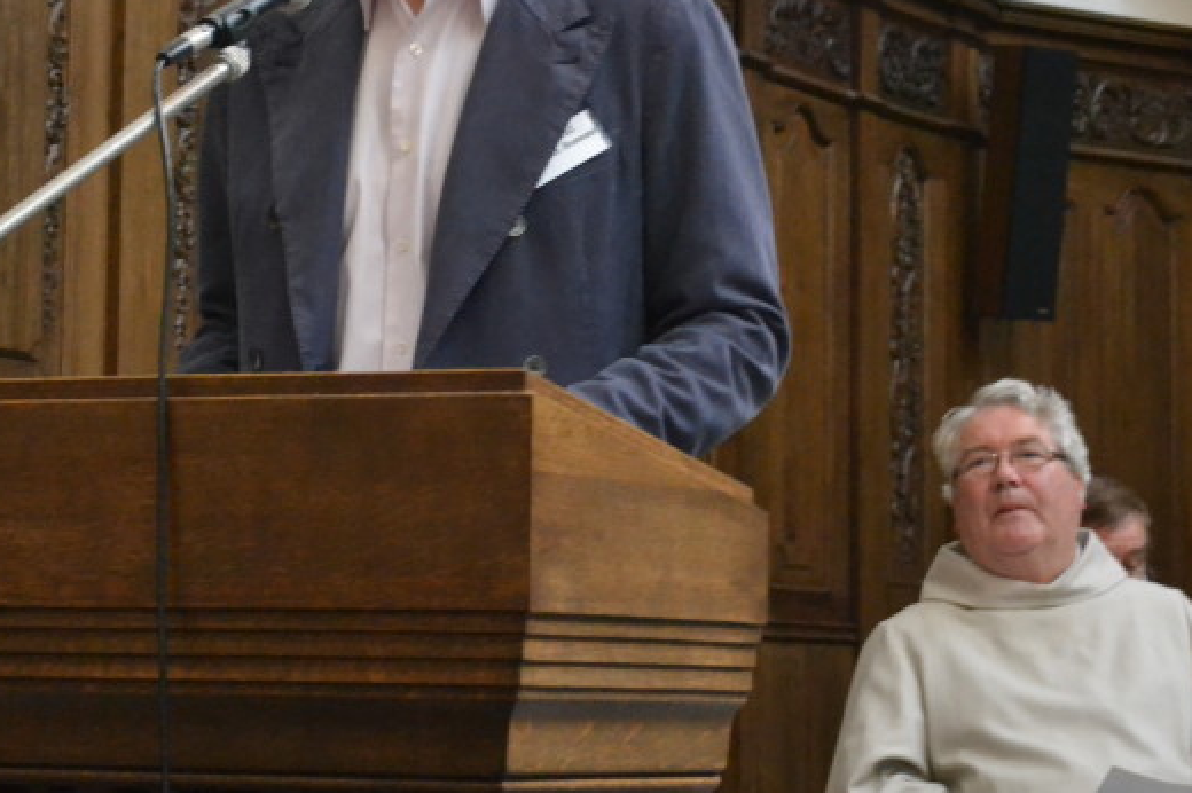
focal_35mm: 133
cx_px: 410
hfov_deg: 15.4
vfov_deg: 10.3
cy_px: 190
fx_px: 4400
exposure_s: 1/60
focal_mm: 45
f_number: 5.3
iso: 3200
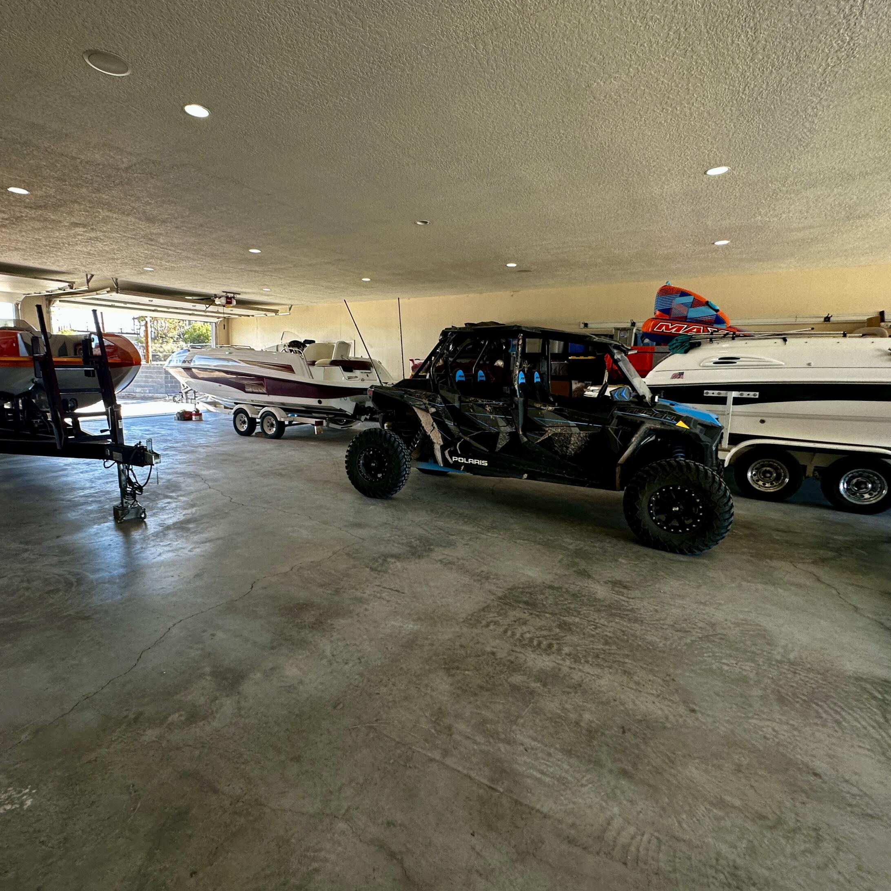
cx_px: 403
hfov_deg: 83.7
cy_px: 437
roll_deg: -1.4
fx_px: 495
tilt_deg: -7.4
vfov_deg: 84.0
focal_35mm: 17
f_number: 2.2
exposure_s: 1/120
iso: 100
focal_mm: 2.22
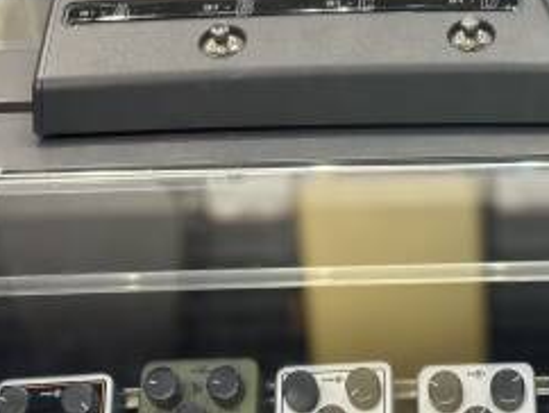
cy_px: -27
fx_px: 1635
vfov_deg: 14.1
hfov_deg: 18.8
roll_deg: +1.6
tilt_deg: -28.5
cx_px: 470
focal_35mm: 103
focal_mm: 6.86
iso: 100
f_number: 1.78
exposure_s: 1/120
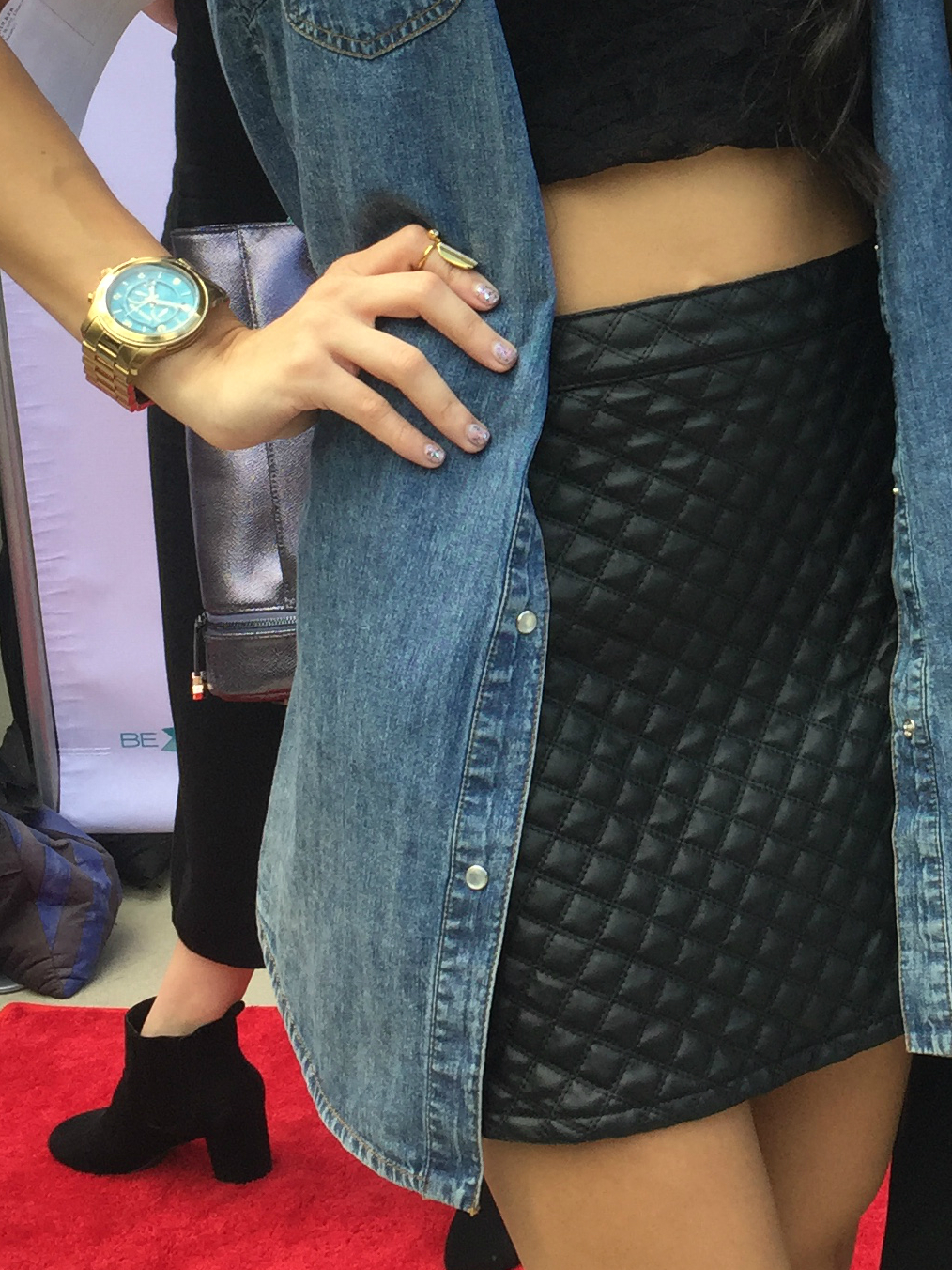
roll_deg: +1.4
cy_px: 273
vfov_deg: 27.3
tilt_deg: -8.8
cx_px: 929
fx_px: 2567
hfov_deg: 20.4
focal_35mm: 70
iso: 32
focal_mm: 4.15
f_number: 2.2
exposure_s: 1/373
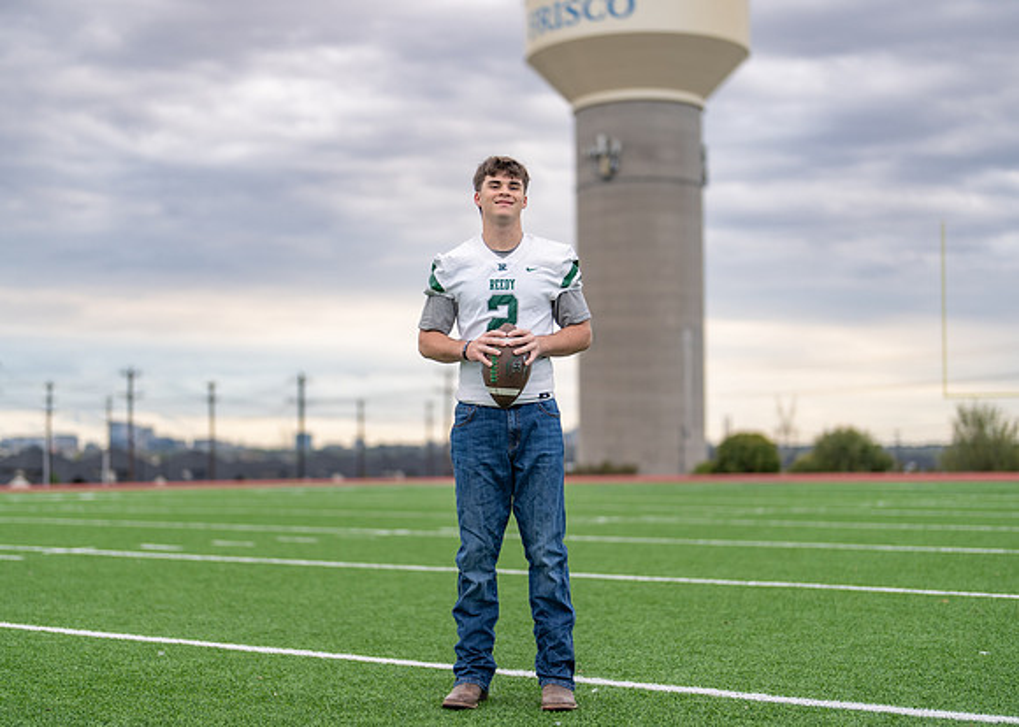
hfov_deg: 34.1
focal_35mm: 57
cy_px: 383
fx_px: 1660
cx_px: 482
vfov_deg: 24.7
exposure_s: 1/400
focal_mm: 50
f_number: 1.2
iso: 160
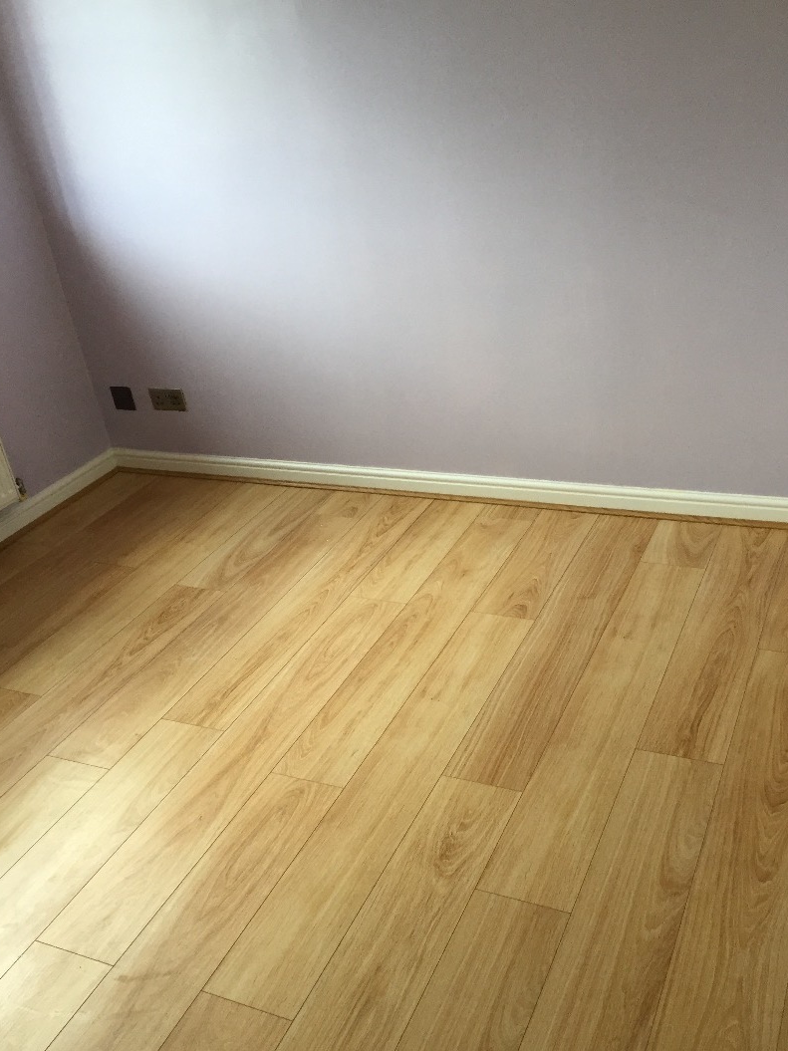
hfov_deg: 42.9
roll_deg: +7.7
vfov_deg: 55.3
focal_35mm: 33
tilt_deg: -29.5
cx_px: 435
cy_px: 566
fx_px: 1002
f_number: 2.2
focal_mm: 4.15
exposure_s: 1/33
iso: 64
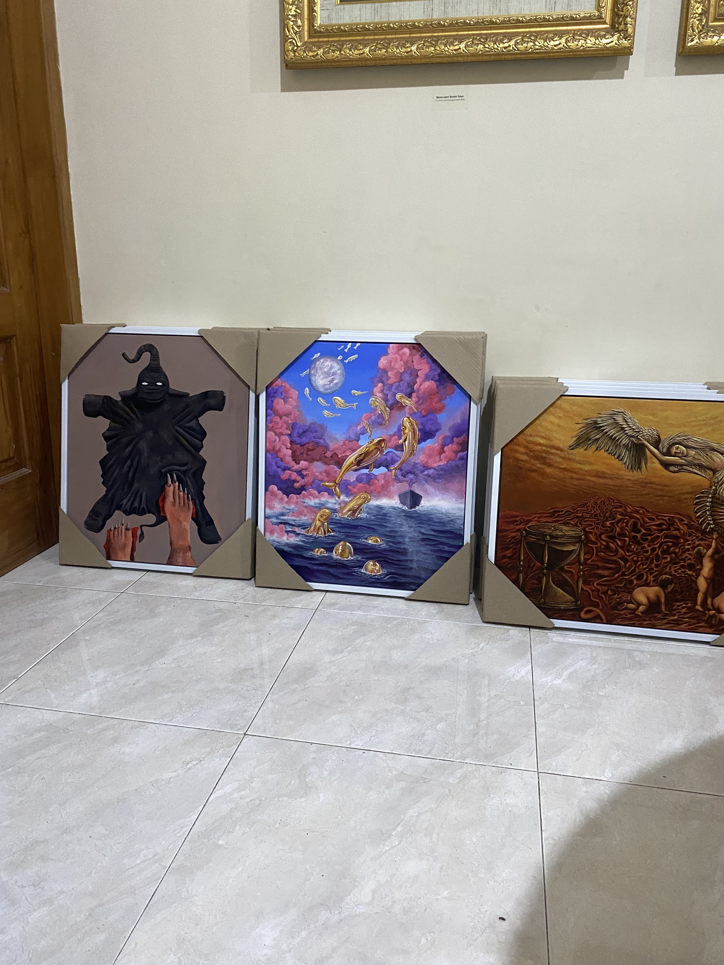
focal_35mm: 26
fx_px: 725
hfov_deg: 53.1
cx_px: 362
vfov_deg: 67.3
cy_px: 482
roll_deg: +0.2
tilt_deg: -15.5
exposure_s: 1/60
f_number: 1.8
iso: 320
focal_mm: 4.25
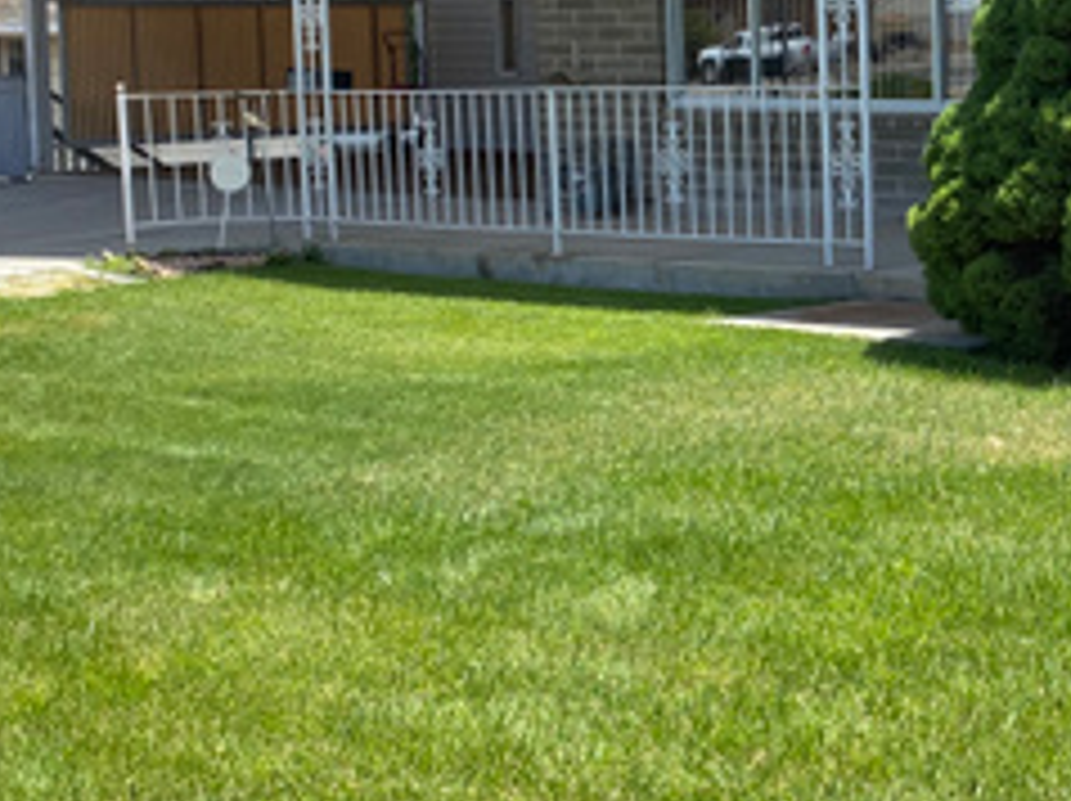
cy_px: 176
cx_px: 1161
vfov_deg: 20.8
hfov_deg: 25.8
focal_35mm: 70
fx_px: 2164
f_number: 1.8
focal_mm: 4.25
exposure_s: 1/1754
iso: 32
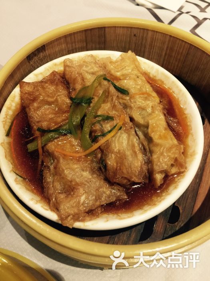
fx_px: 235
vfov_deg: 61.7
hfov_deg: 48.2
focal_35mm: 29
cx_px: 105
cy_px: 140
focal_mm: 4.15
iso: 80
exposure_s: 1/17
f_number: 2.2
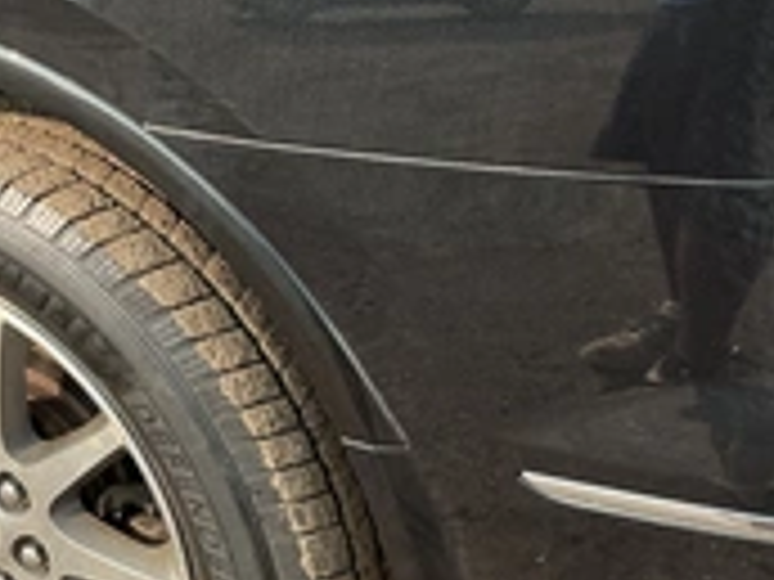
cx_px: 99
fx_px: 1453
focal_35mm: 65
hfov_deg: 28.8
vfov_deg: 22.2
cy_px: 90
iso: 25
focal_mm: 3
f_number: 1.8
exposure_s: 1/529
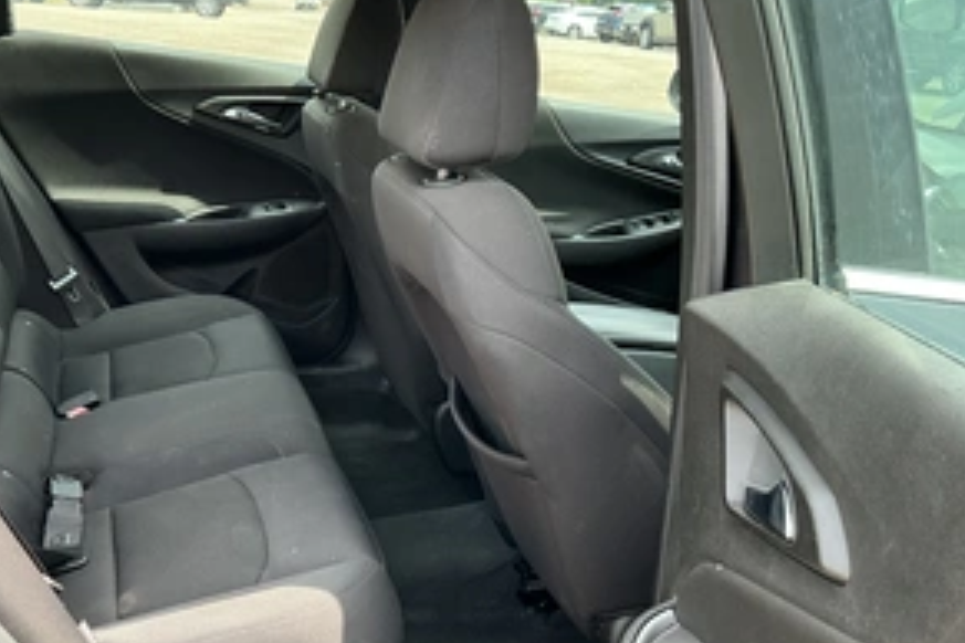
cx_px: 335
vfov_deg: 33.2
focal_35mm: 40
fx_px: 1072
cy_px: 421
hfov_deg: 47.8
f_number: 1.8
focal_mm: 3
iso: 25
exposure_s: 1/122
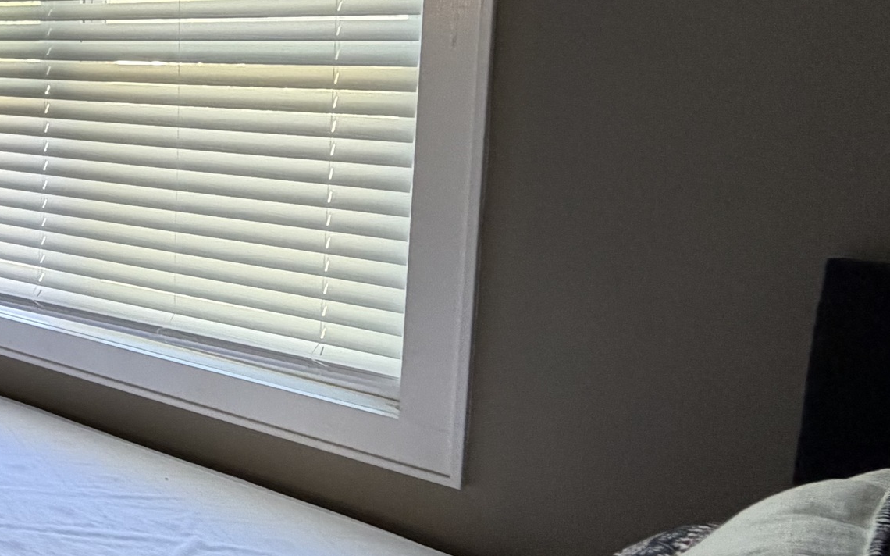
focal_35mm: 40
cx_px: -293
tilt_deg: -7.4
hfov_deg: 33.8
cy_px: 117
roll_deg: +1.0
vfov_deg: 31.2
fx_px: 970
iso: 250
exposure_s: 1/120
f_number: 2.2
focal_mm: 2.22
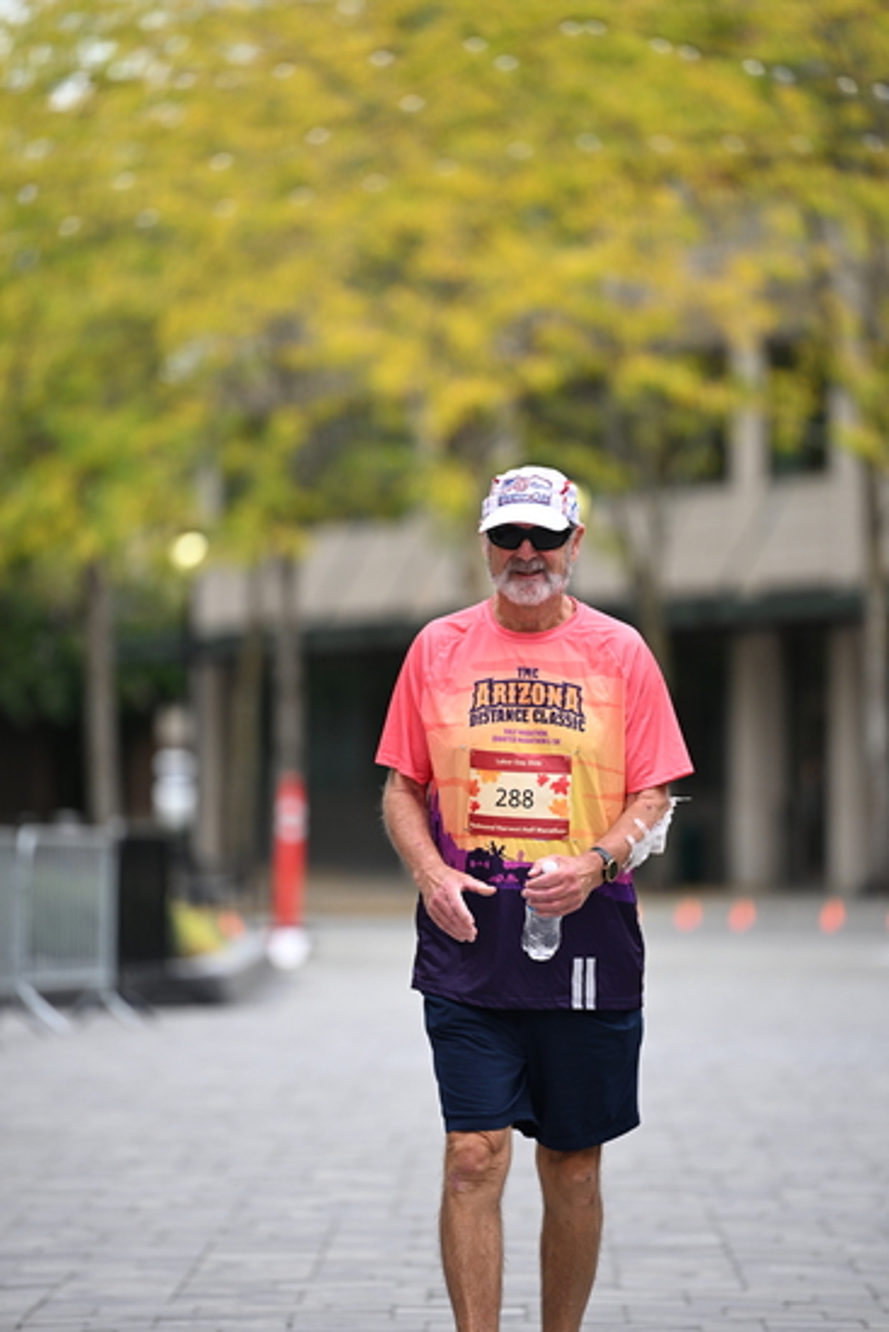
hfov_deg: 6.9
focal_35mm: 200
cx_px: 444
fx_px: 7403
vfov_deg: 10.3
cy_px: 666
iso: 640
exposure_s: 1/2000
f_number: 2.8
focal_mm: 200
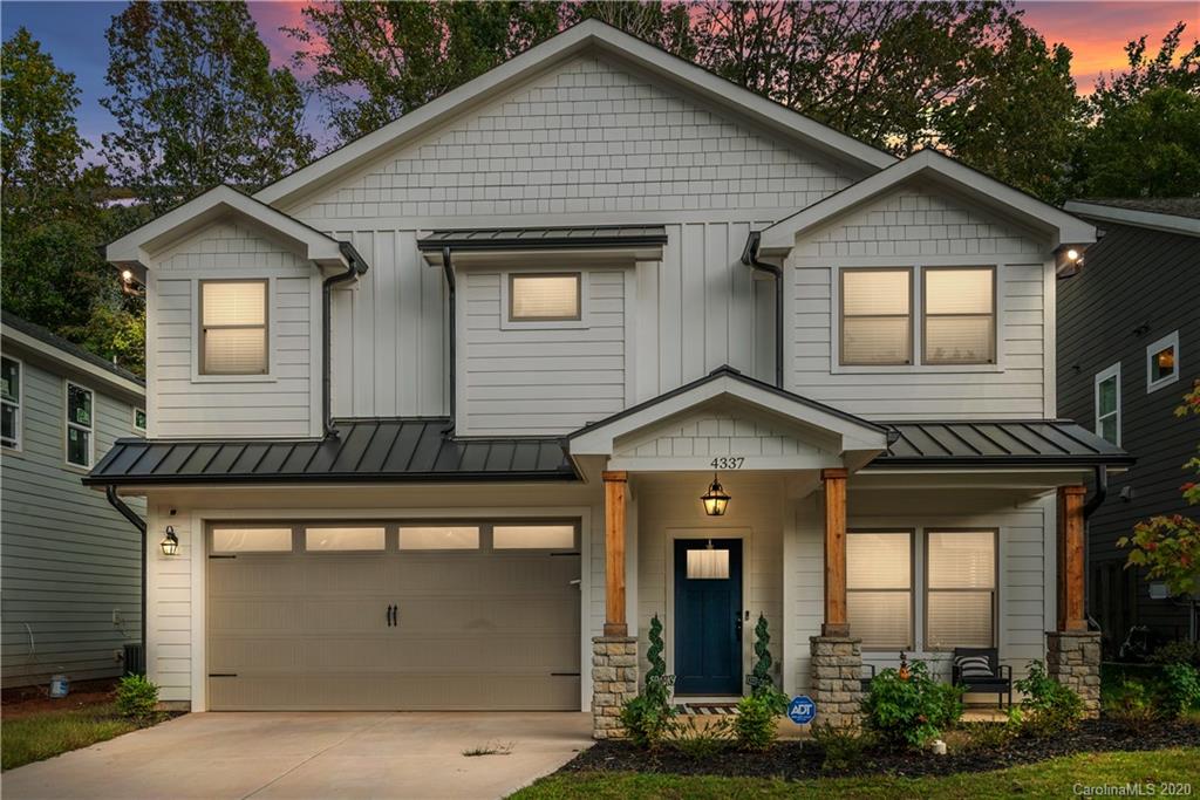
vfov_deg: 43.6
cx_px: 600
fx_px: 1000
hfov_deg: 61.9
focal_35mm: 30
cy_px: 400
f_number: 11
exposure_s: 1/15
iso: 100
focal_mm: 30
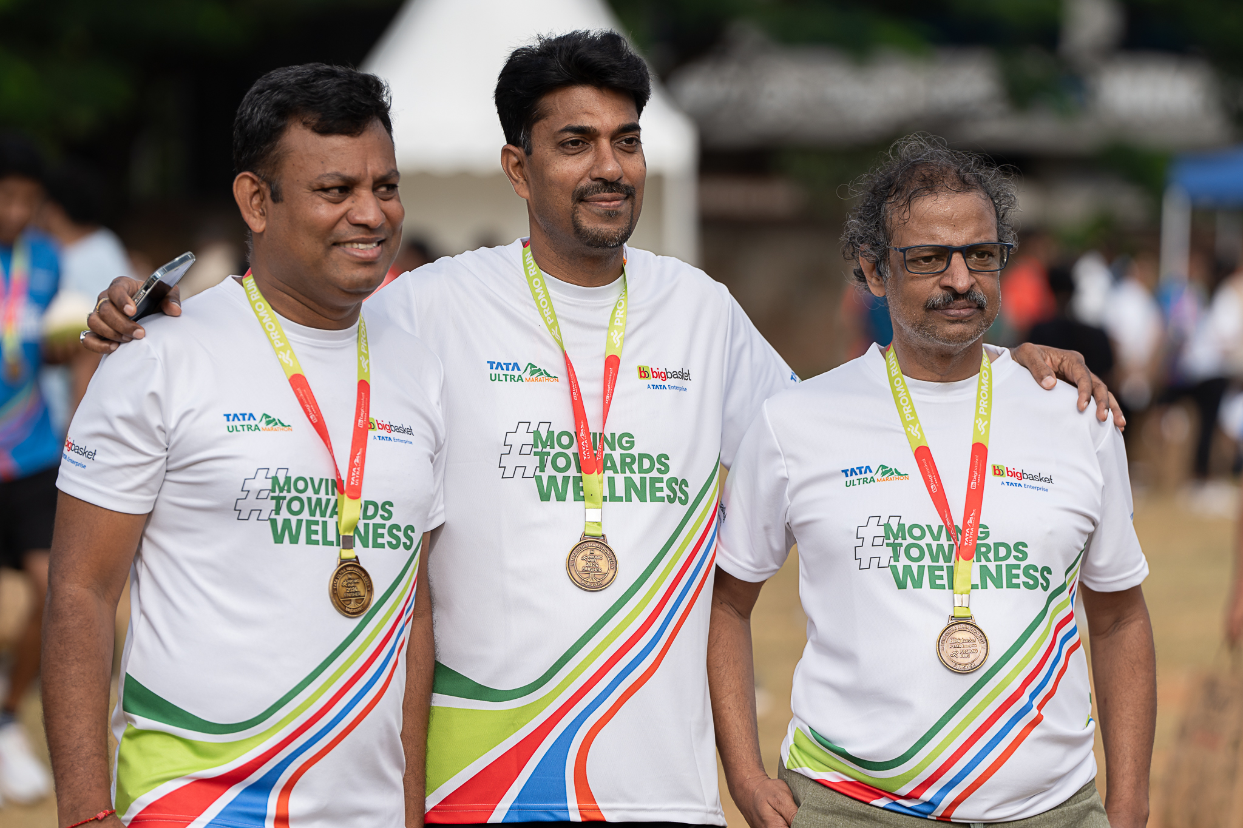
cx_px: 622
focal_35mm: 200
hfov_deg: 10.3
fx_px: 6904
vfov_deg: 6.9
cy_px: 414
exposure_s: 1/1000
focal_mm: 200
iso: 100
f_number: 4
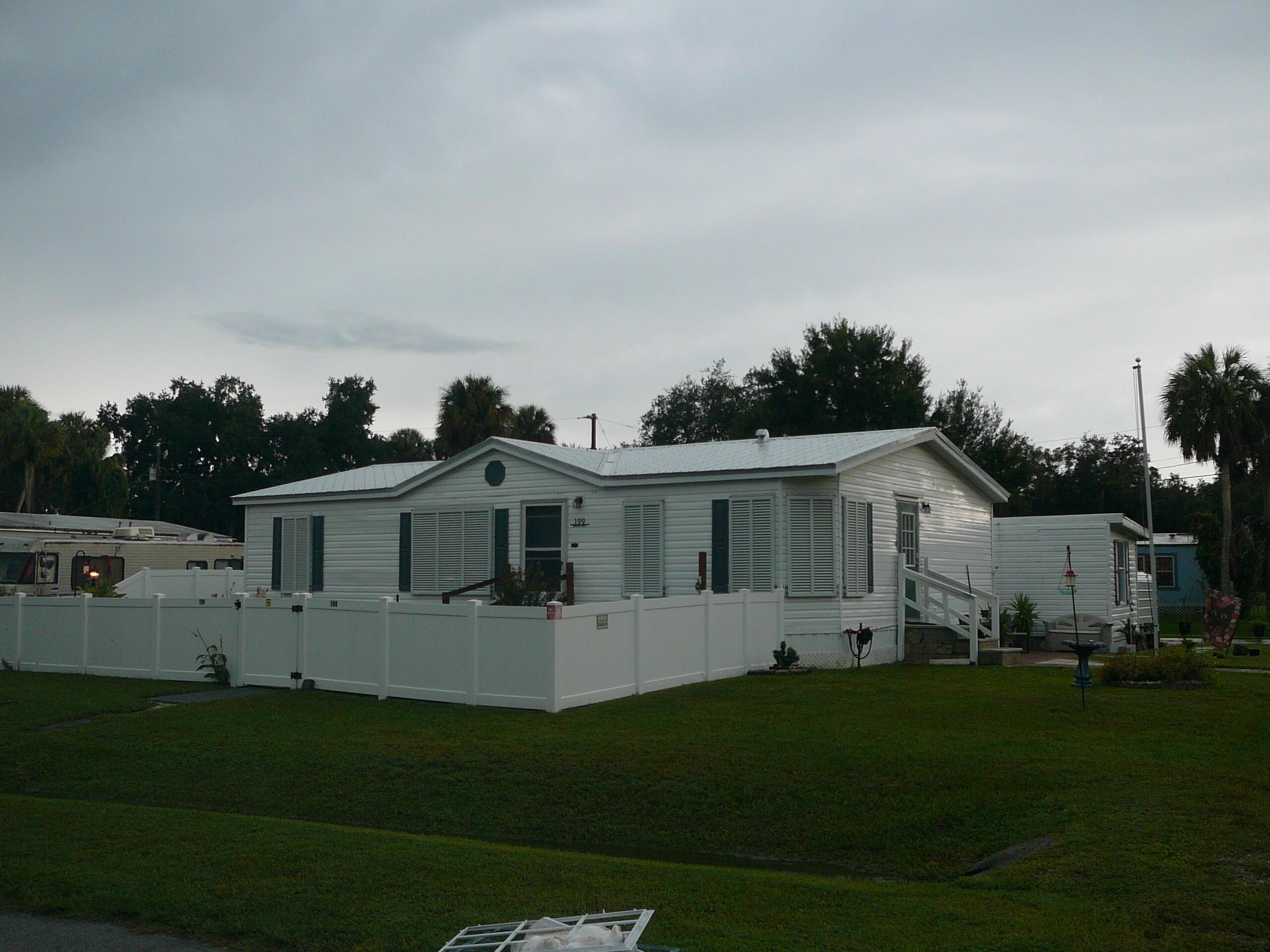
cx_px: 635
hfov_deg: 52.6
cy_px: 476
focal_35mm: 35
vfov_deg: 40.7
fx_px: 1284
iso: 80
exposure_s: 1/125
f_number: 2.8
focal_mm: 5.2
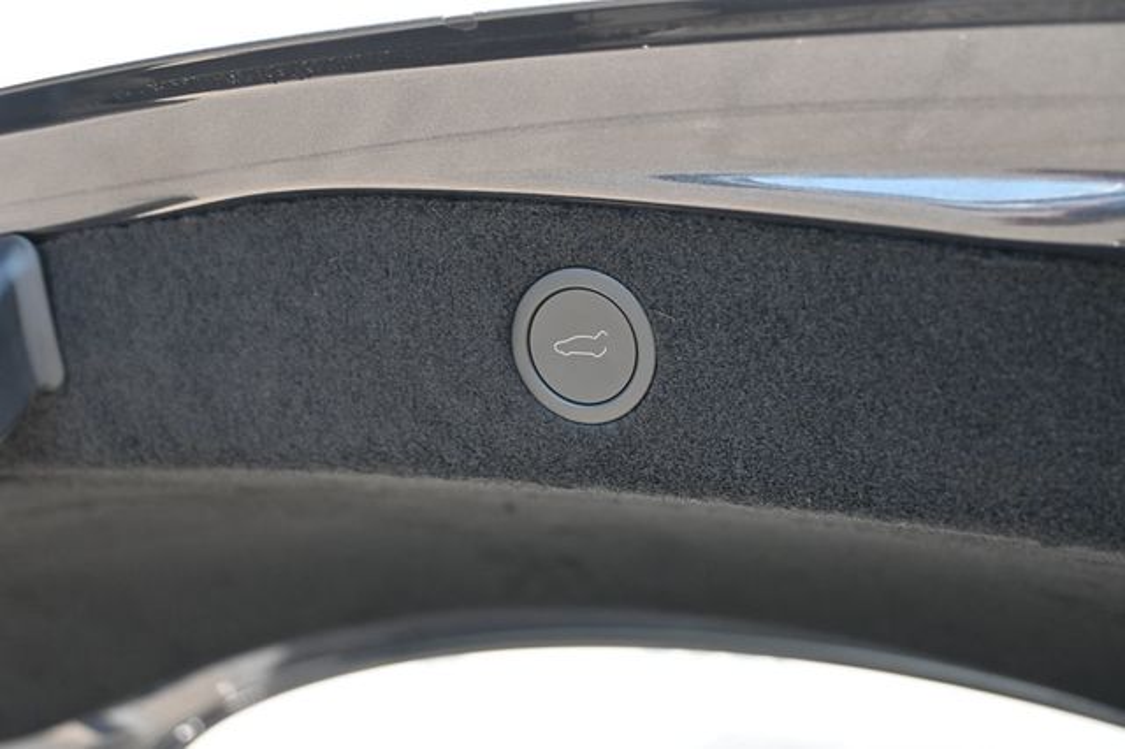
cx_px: 562
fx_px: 1171
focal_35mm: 38
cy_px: 374
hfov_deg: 51.3
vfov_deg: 35.5
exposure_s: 1/200
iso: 400
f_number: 4.2
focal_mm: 25
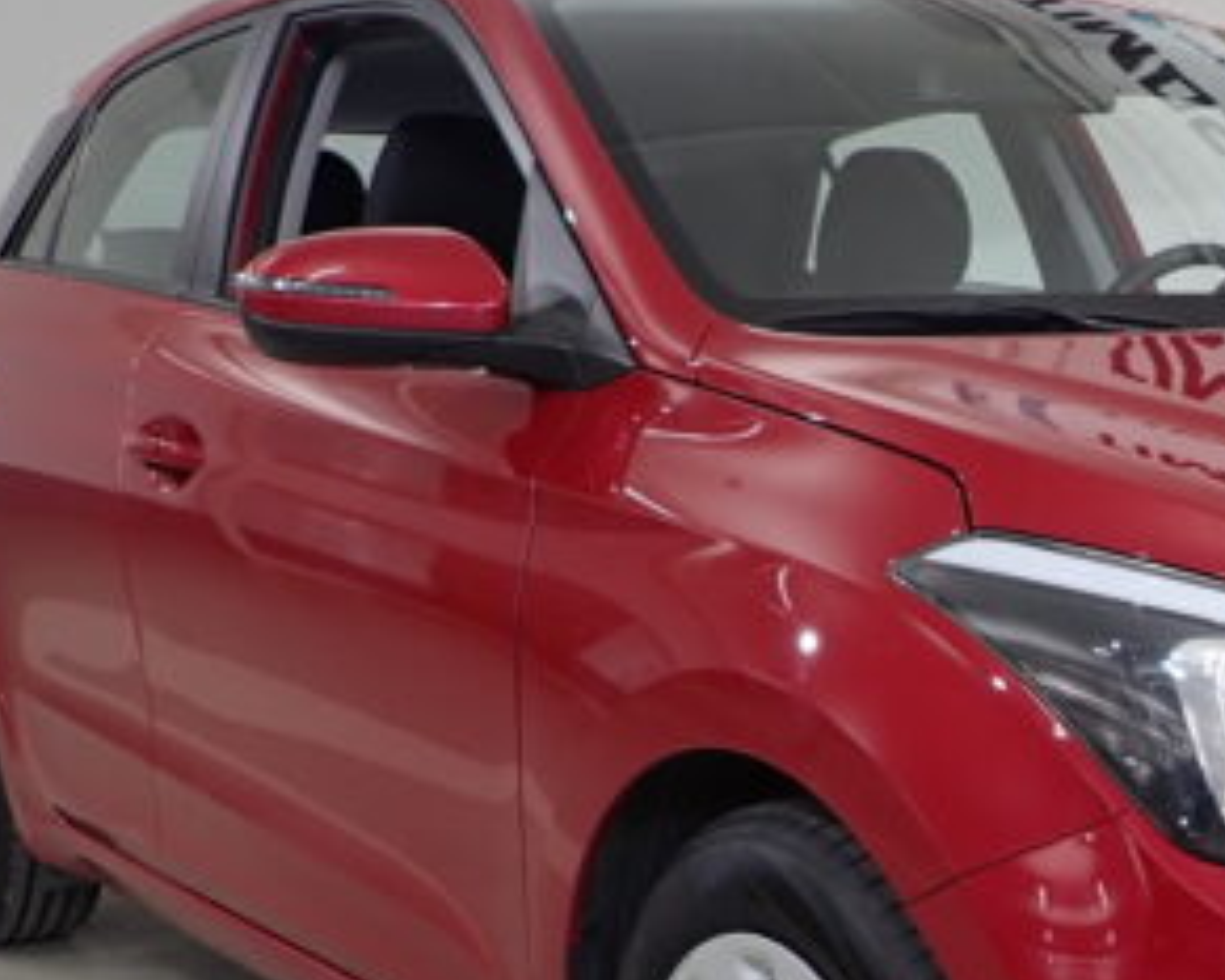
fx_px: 2430
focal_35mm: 67
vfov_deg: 22.6
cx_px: 1288
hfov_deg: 26.4
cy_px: 744
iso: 100
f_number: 2
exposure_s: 1/60
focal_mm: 4.5
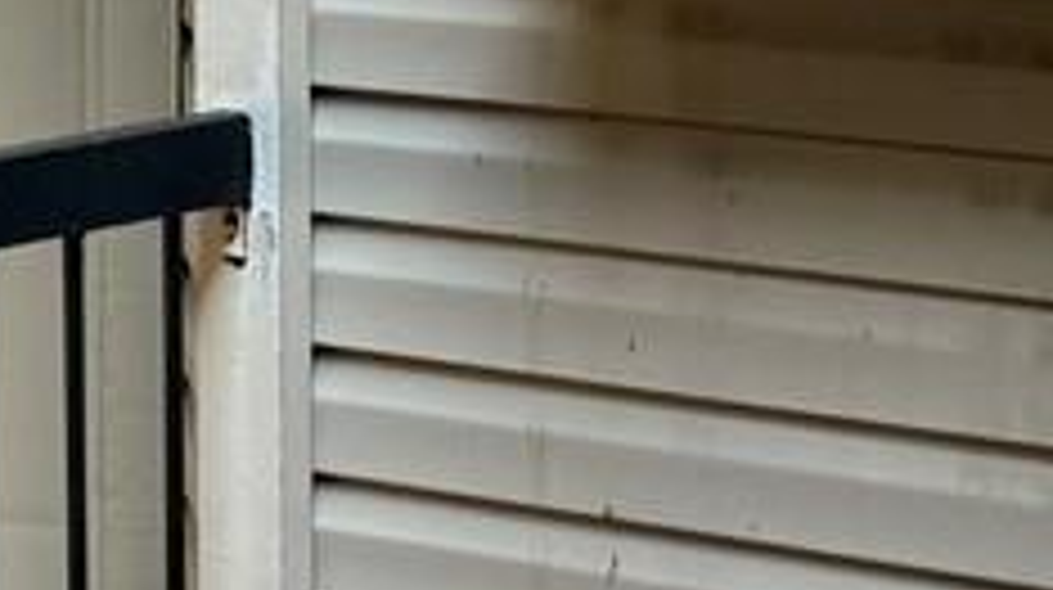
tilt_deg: -5.7
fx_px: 4992
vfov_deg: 6.7
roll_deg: +0.6
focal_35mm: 179
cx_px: -346
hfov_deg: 11.7
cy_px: -9
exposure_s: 1/494
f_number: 1.78
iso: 100
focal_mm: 6.76
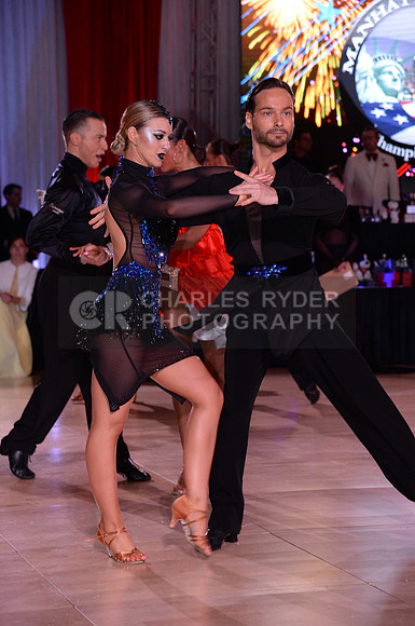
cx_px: 208
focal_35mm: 98
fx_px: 1700
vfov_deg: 20.8
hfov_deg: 13.9
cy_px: 313
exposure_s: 1/250
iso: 2000
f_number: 5.6
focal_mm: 98
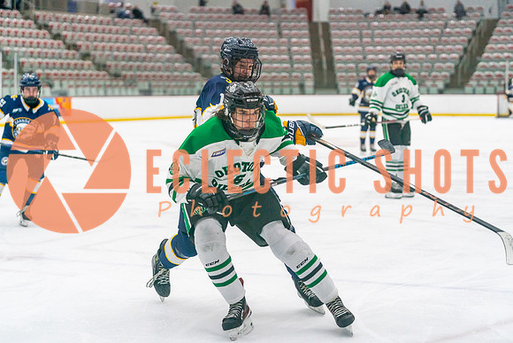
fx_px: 1112
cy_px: 172
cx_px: 256
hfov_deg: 26.0
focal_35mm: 78
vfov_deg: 17.5
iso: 4000
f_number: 2.8
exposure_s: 1/1600
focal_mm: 78
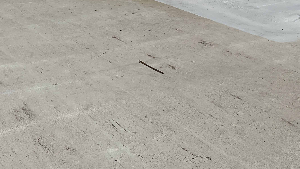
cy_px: 2
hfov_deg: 34.9
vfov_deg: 19.5
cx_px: 150
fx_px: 477
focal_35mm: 60
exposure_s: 1/10204
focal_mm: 3
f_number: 1.8
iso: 16
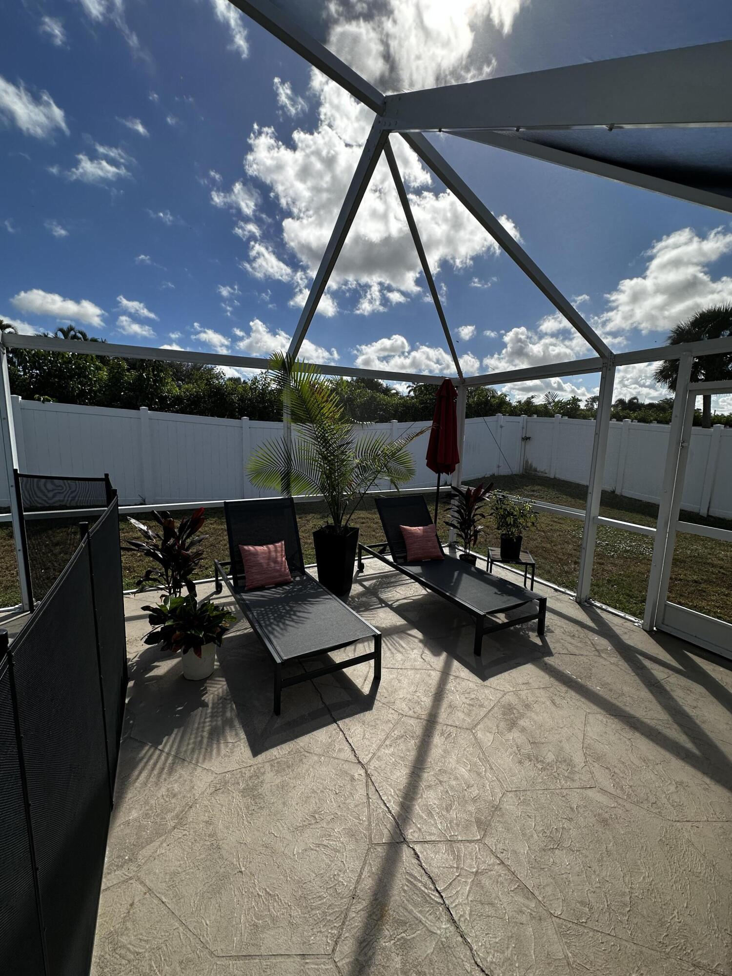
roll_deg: -1.4
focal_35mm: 14
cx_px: 366
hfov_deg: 85.7
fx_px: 395
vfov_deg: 102.1
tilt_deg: -7.9
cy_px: 488
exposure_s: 1/1350
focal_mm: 2.22
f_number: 2.2
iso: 50
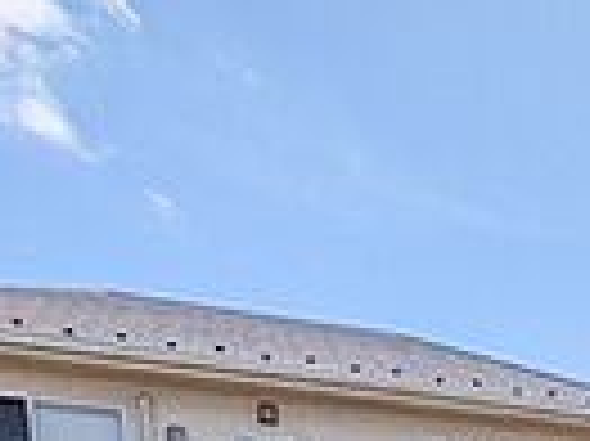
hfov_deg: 25.2
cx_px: 811
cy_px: 900
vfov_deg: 16.7
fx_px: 1090
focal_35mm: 64
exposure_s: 1/2404
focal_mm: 1.83
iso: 51
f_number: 2.2
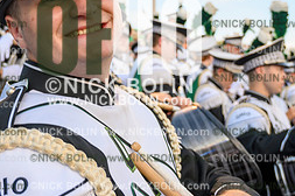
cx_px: 119
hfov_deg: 36.2
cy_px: 50
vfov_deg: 24.3
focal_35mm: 55
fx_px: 450
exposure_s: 1/50
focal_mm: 24
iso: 100
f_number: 4
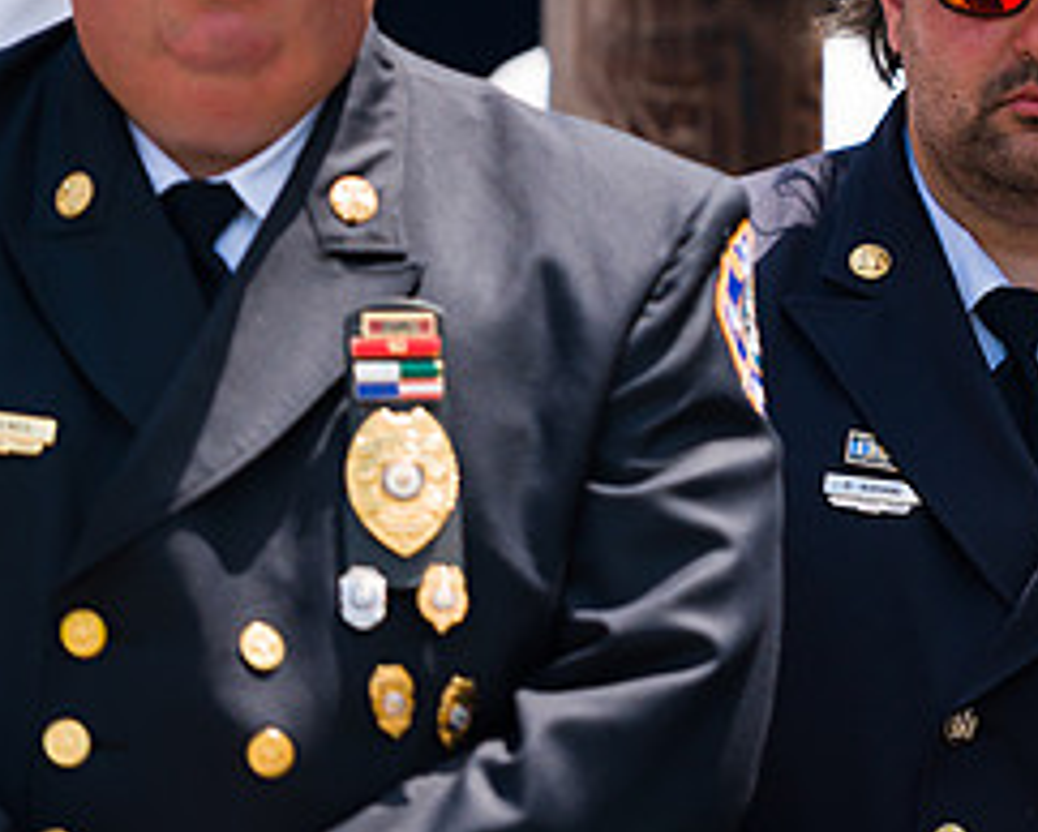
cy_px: 120
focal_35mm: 348
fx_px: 10699
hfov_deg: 5.5
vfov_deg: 4.5
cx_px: 1064
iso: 200
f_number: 3.2
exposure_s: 1/2500
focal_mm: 155
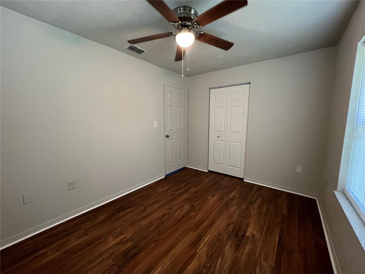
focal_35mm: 13
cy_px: 137
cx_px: 182
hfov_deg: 106.2
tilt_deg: -7.6
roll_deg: +0.0
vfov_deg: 89.9
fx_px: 137
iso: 320
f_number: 1.8
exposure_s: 1/60
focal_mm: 1.57
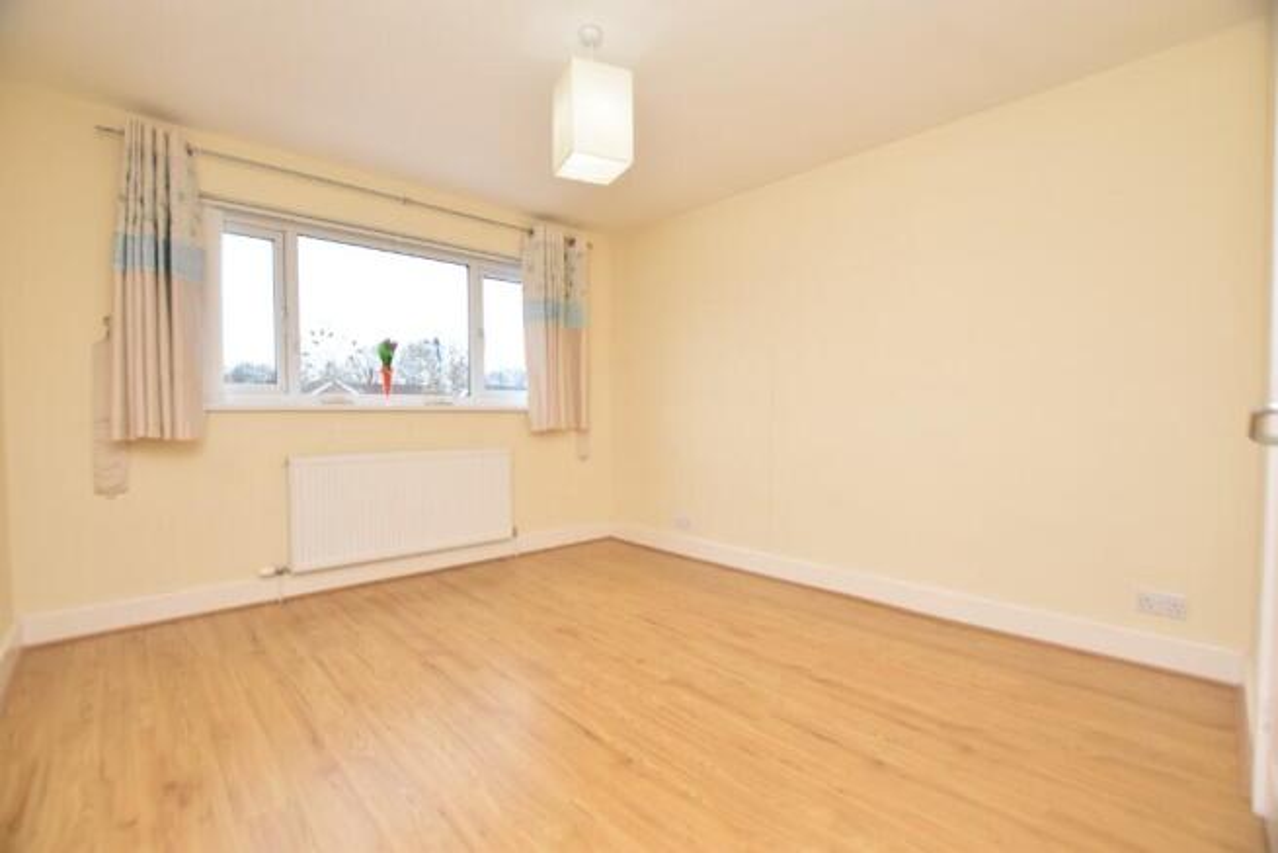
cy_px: 426
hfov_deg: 100.4
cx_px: 639
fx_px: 533
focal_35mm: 15
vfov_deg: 77.4
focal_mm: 10
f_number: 3.5
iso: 400
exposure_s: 1/250
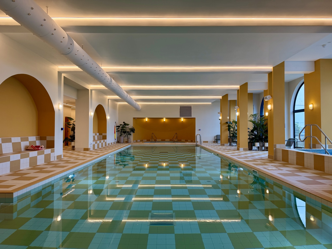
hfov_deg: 71.6
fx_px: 230
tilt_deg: +1.5
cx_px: 166
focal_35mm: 24
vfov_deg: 56.8
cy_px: 124
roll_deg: -0.5
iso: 125
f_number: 1.78
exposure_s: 1/100
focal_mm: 6.76
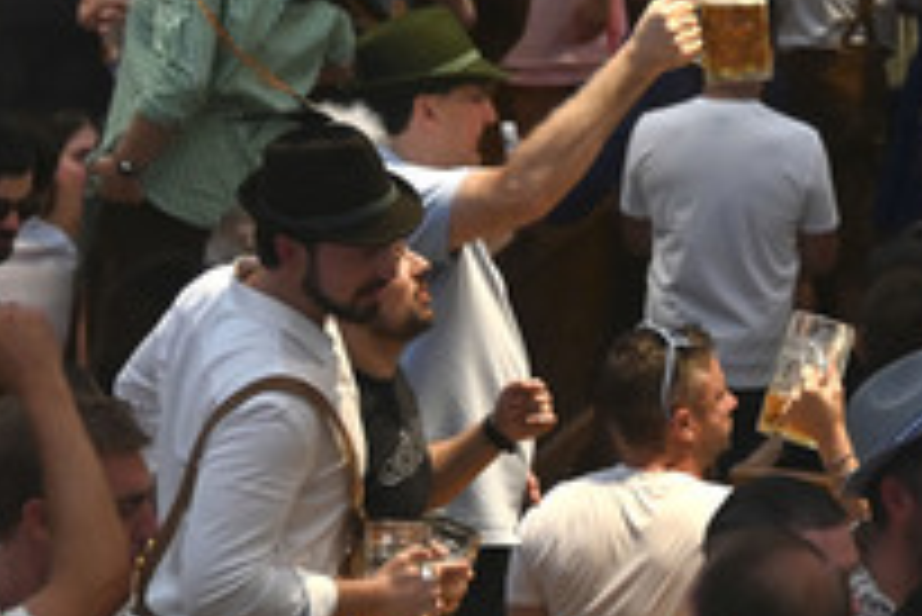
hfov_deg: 6.0
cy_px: 279
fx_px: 8816
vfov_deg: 4.0
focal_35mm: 344
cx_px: 526
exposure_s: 1/250
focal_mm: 105
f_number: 5.3
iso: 4000
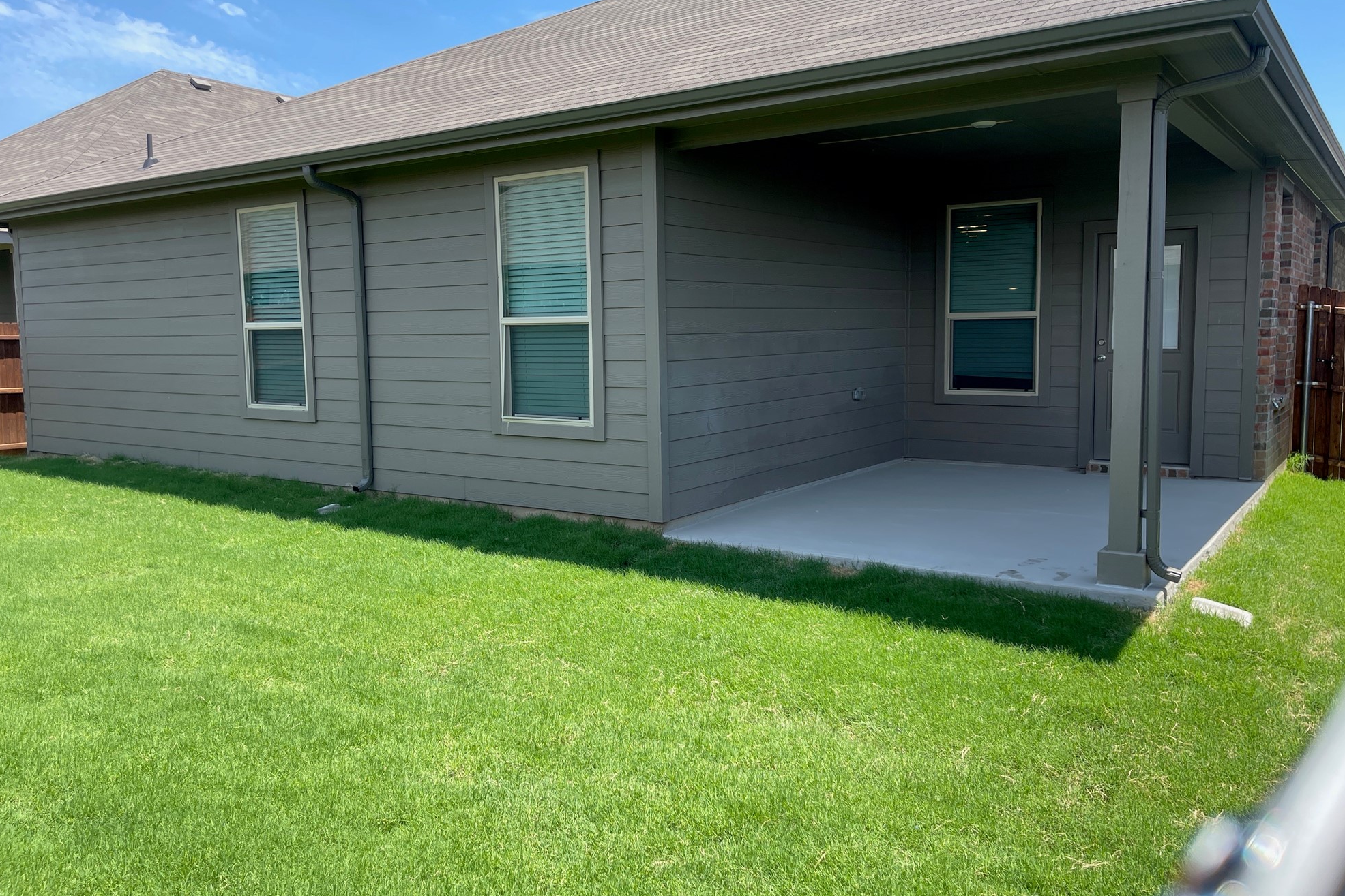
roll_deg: -0.1
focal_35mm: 27
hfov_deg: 67.4
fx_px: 1009
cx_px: 662
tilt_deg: -5.5
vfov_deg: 47.9
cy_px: 420
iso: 32
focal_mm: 5.1
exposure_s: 1/1309
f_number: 1.6
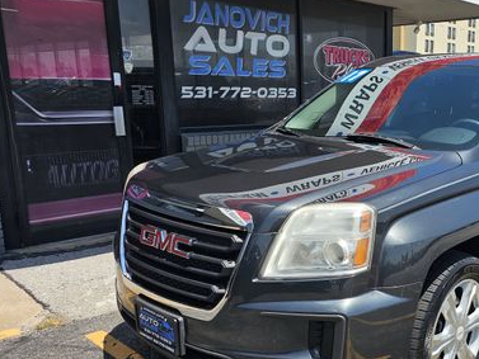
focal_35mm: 39
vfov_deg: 36.7
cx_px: 393
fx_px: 540
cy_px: 218
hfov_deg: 45.1
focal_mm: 6.3
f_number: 1.7
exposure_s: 1/607
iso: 10
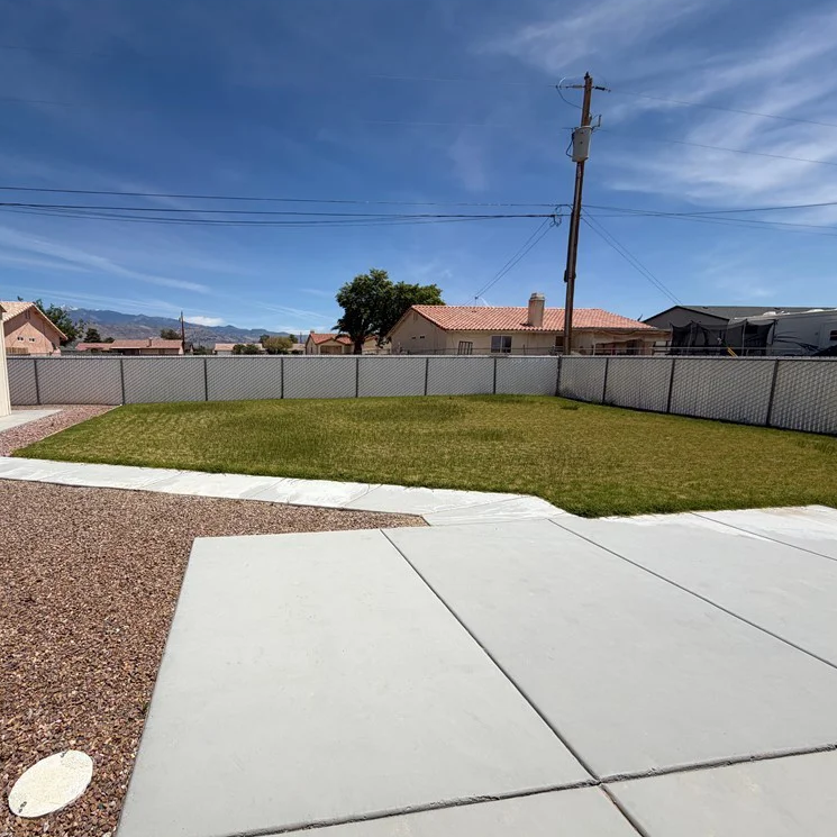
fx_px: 465
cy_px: 424
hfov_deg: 82.1
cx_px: 306
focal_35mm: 17
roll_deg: +0.2
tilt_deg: -8.3
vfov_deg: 84.0
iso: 20
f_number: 2.2
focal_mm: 2.22
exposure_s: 1/1698
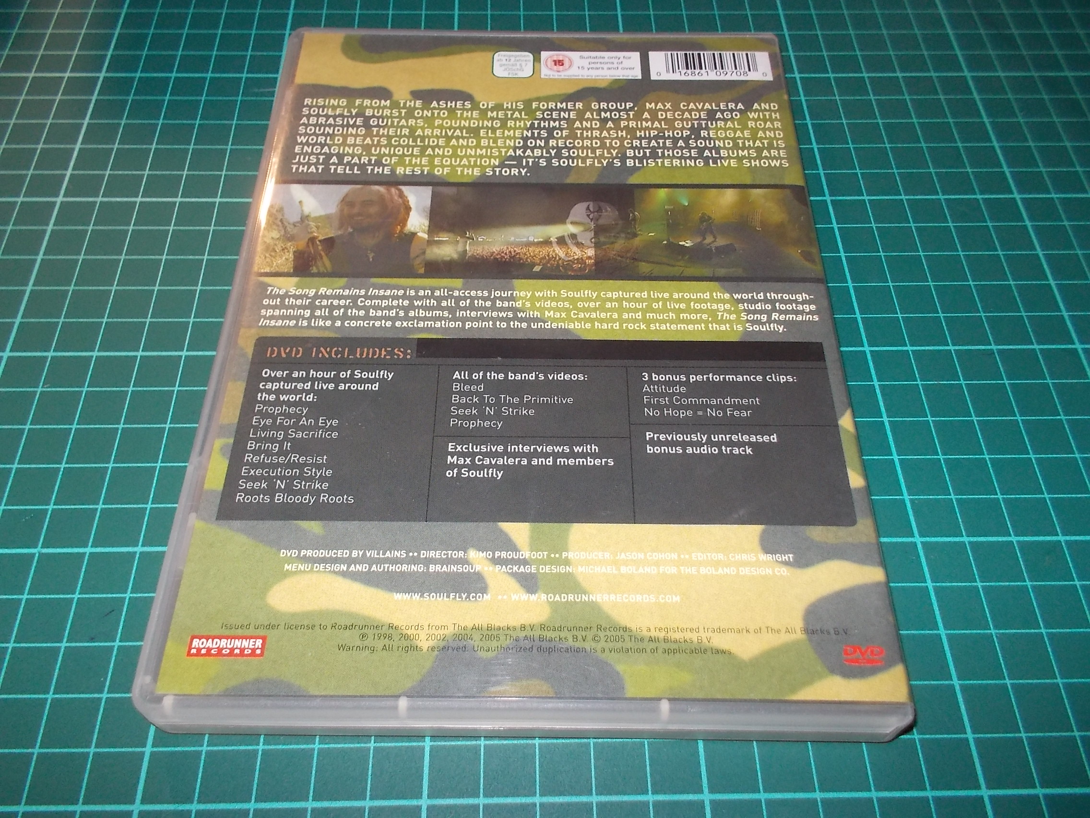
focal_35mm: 29
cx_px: 545
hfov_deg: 61.7
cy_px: 409
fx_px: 913
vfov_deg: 48.2
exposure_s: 1/30
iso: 200
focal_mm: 4.1
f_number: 3.3
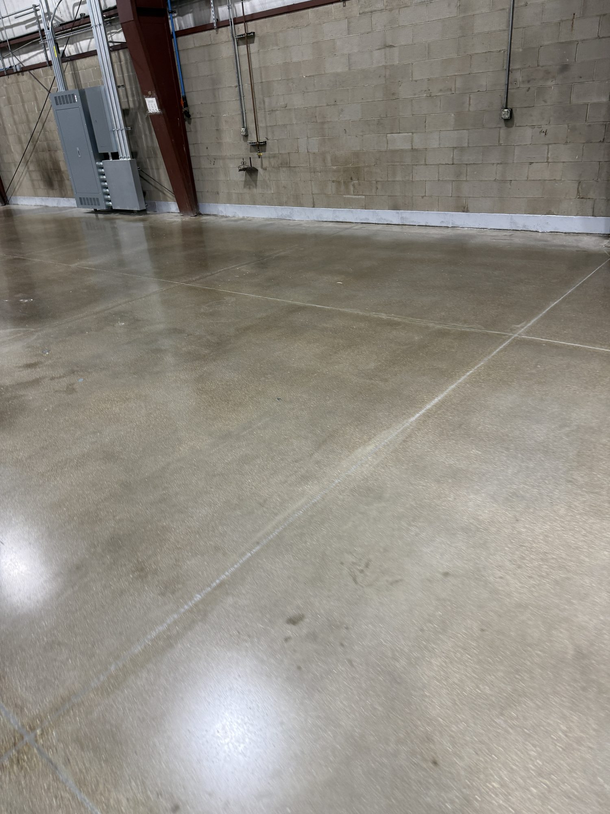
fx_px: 564
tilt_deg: -22.1
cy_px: 407
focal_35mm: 24
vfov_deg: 71.6
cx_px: 305
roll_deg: +5.5
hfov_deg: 56.8
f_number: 1.78
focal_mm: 6.76
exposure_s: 1/60
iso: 125
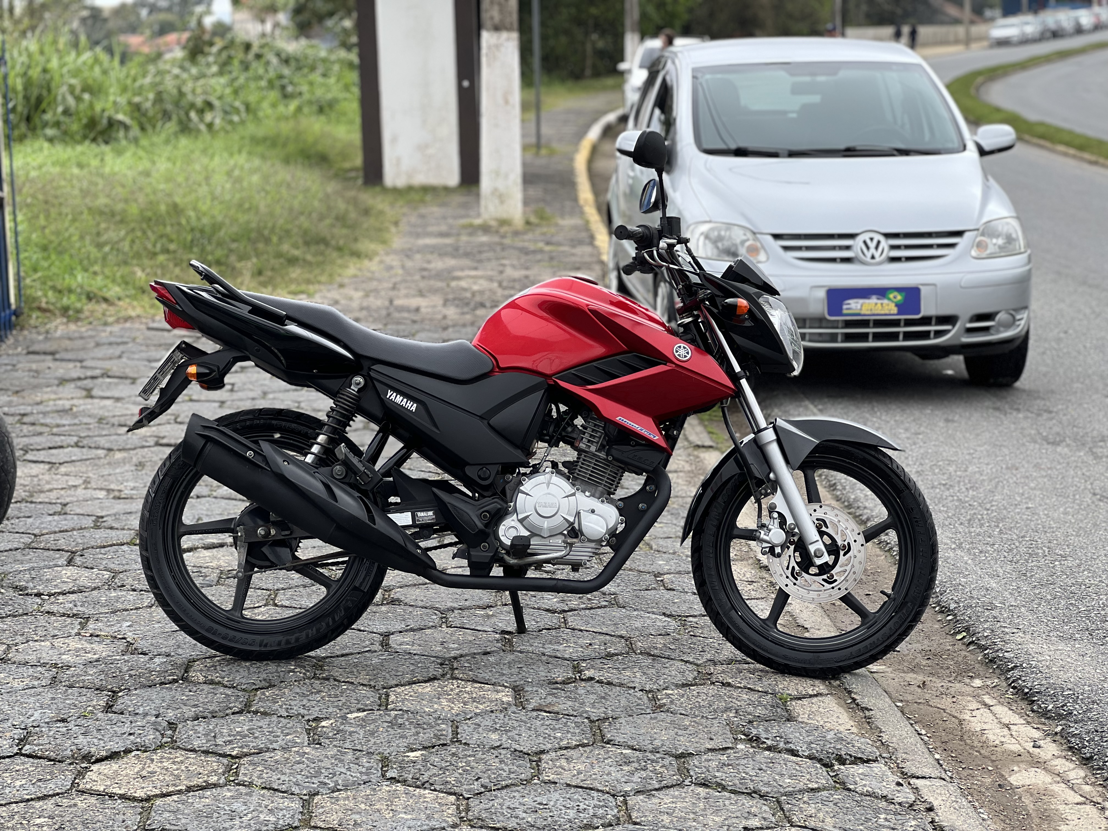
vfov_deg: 19.1
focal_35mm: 77
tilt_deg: -7.3
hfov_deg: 25.3
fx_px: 2465
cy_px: 416
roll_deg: +1.7
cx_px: 554
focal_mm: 9
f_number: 2.8
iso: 25
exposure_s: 1/183
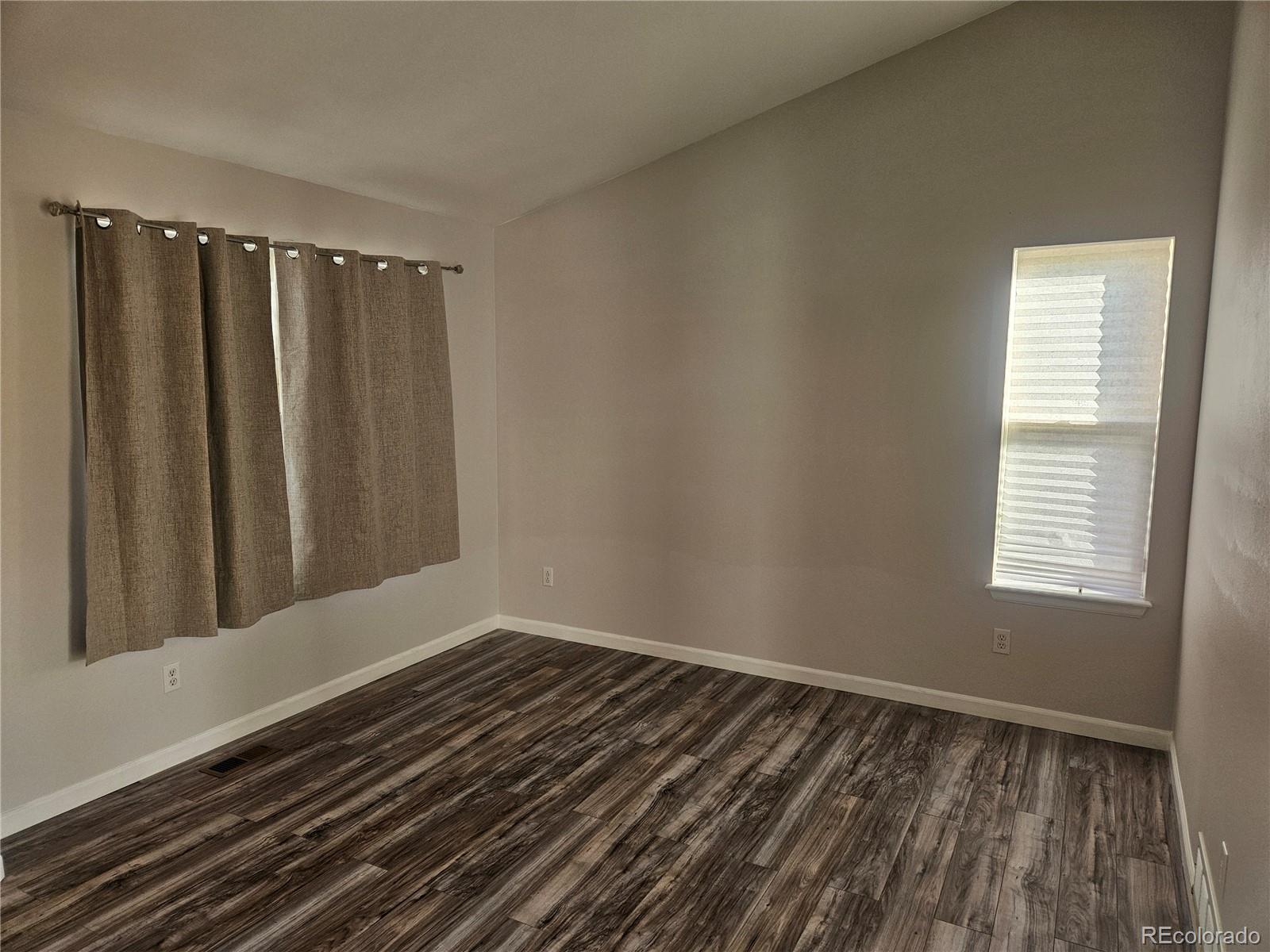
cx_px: 635
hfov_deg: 73.9
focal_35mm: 23
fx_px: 844
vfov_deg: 58.9
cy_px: 476
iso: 125
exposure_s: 1/120
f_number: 1.8
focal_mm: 5.4
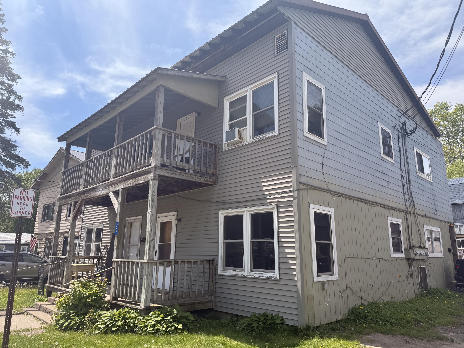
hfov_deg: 71.6
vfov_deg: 56.8
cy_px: 174
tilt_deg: +14.4
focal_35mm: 24
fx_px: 322
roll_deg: -1.2
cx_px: 232
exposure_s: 1/3584
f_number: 1.78
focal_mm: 6.76
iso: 80
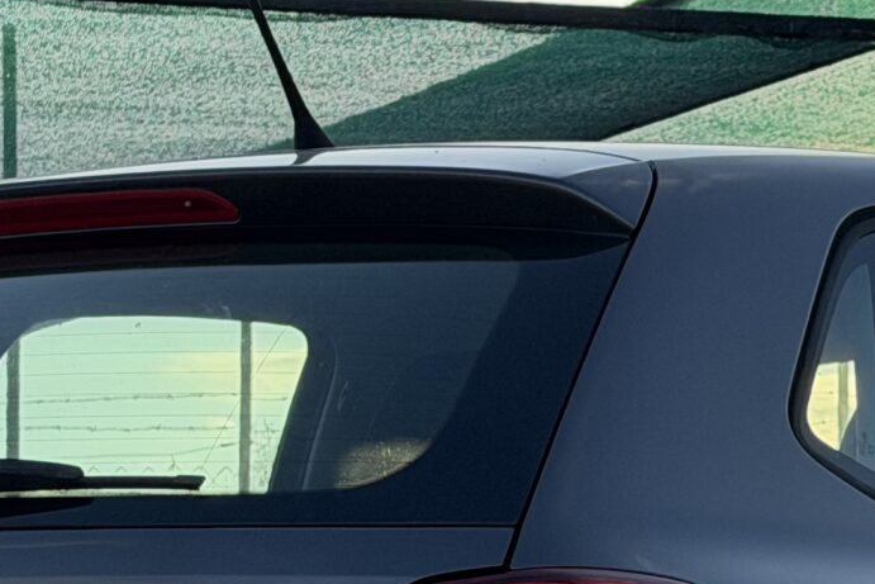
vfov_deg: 7.4
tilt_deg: +1.5
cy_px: 744
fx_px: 4497
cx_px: 679
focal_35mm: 185
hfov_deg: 11.1
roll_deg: +0.3
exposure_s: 1/2494
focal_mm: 6.76
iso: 100
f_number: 1.78
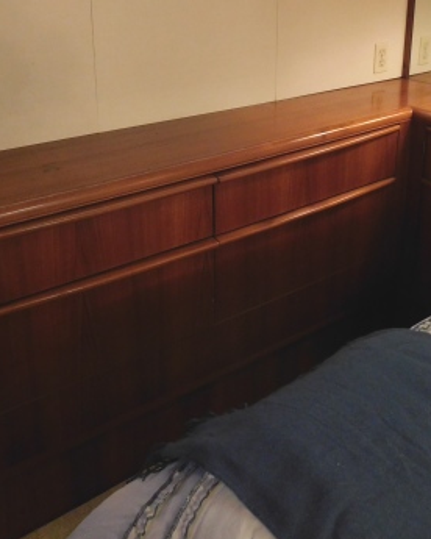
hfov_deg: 38.2
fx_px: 622
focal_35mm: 39
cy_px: 119
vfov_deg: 44.8
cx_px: 223
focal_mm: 4
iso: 400
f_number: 3
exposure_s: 1/20
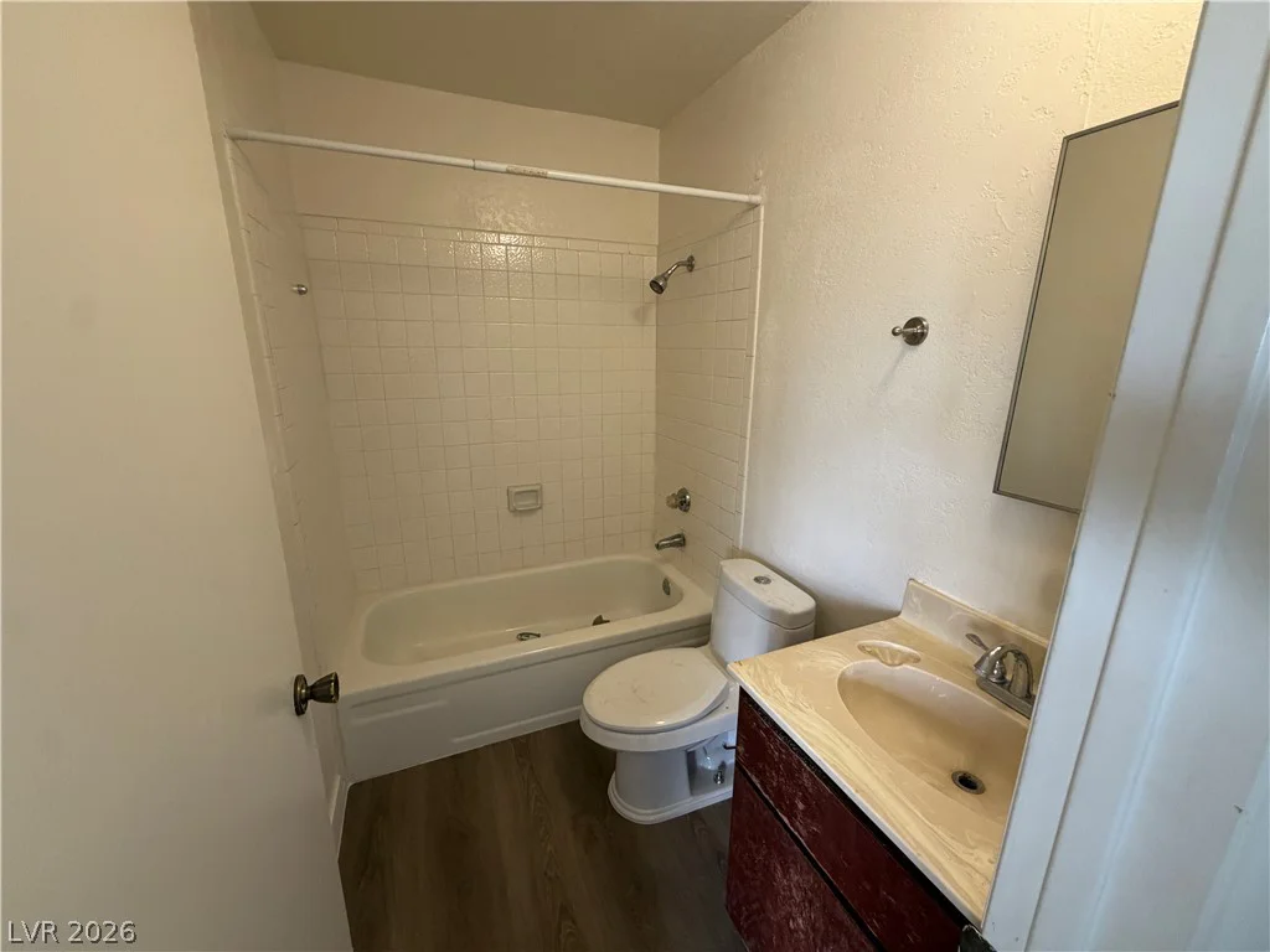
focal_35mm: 14
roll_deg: -0.5
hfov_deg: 102.1
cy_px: 476
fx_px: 514
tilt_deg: -14.1
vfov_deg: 85.7
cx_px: 635
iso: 320
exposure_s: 1/76
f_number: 2.2
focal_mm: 2.22
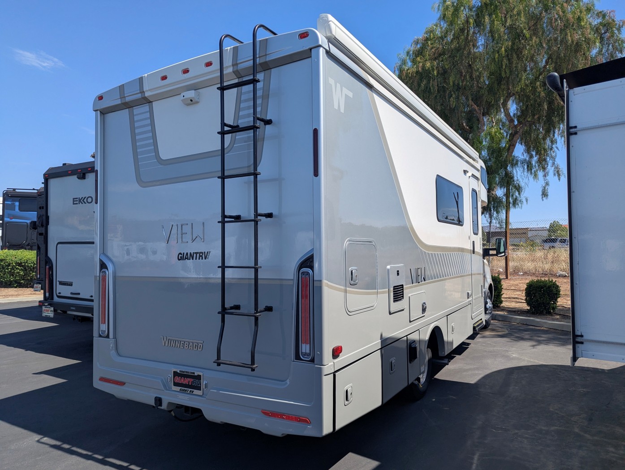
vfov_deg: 56.9
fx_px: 434
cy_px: 235
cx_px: 312
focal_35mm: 24
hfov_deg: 71.5
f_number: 1.85
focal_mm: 6.81
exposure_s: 1/2513
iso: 52
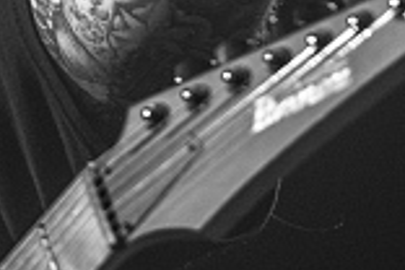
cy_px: -135
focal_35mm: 1384
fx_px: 15569
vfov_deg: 1.0
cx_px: -93
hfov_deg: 1.5
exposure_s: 1/100
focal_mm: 200
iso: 1250
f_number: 2.8
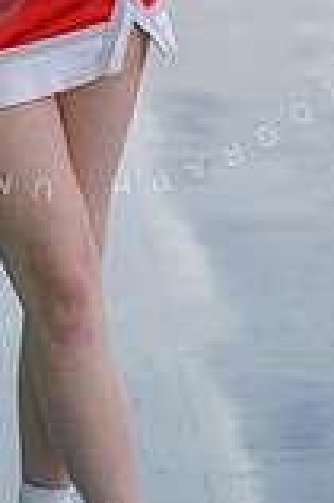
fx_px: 2789
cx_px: 19
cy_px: -210
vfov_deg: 10.0
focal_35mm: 200
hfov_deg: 6.8
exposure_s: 1/125
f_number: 2.8
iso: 250
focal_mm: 70
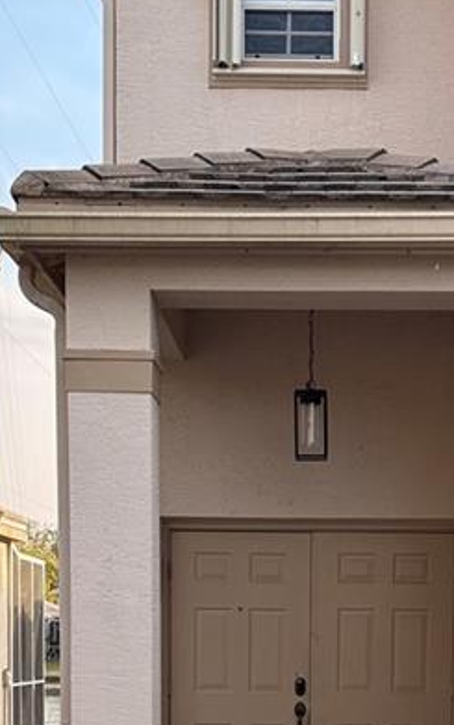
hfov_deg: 16.7
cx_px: 341
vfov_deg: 24.9
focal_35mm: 78
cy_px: 766
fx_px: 1541
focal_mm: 6.76
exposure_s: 1/1122
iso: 100
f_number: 1.78
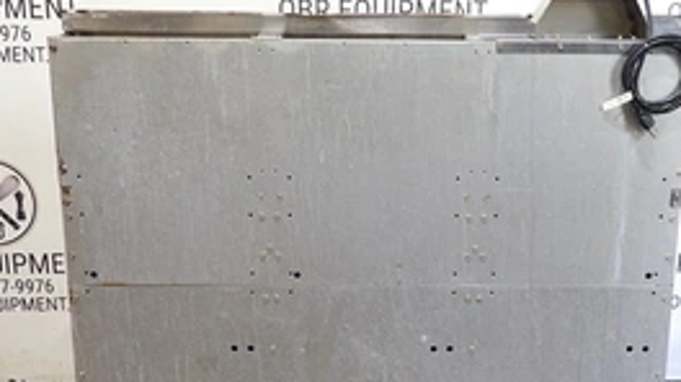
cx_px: 390
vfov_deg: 22.1
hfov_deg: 38.4
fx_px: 974
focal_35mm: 54
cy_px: 248
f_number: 3.5
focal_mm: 12.76
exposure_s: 1/40
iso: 1000
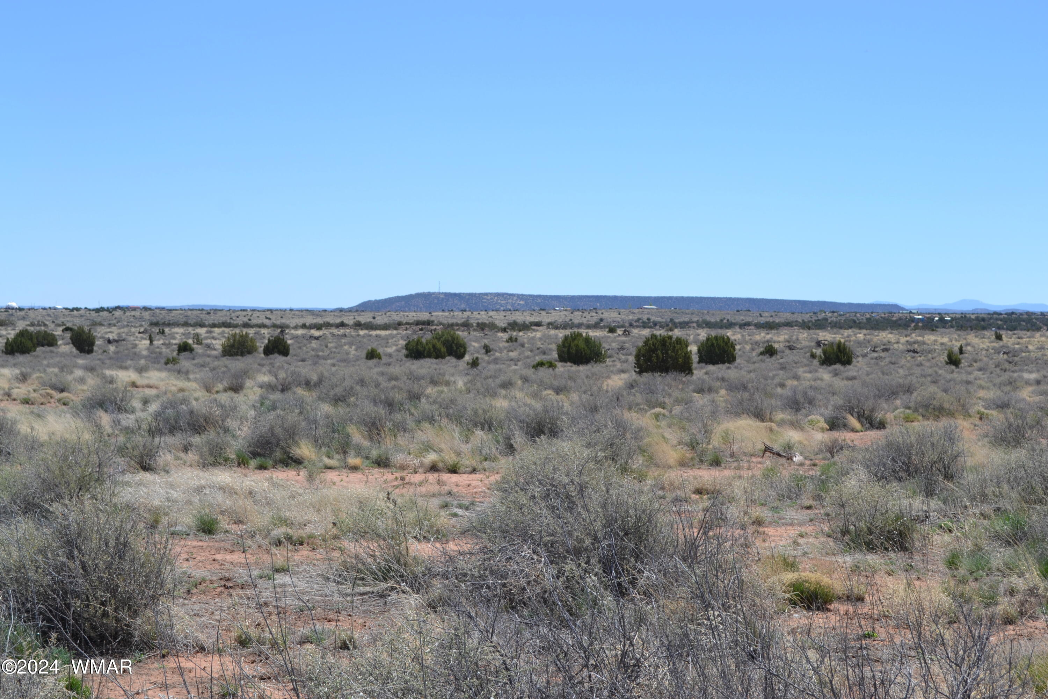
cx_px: 524
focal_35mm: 60
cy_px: 350
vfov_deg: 22.6
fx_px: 1747
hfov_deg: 33.4
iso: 100
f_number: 8
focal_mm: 40
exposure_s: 1/250
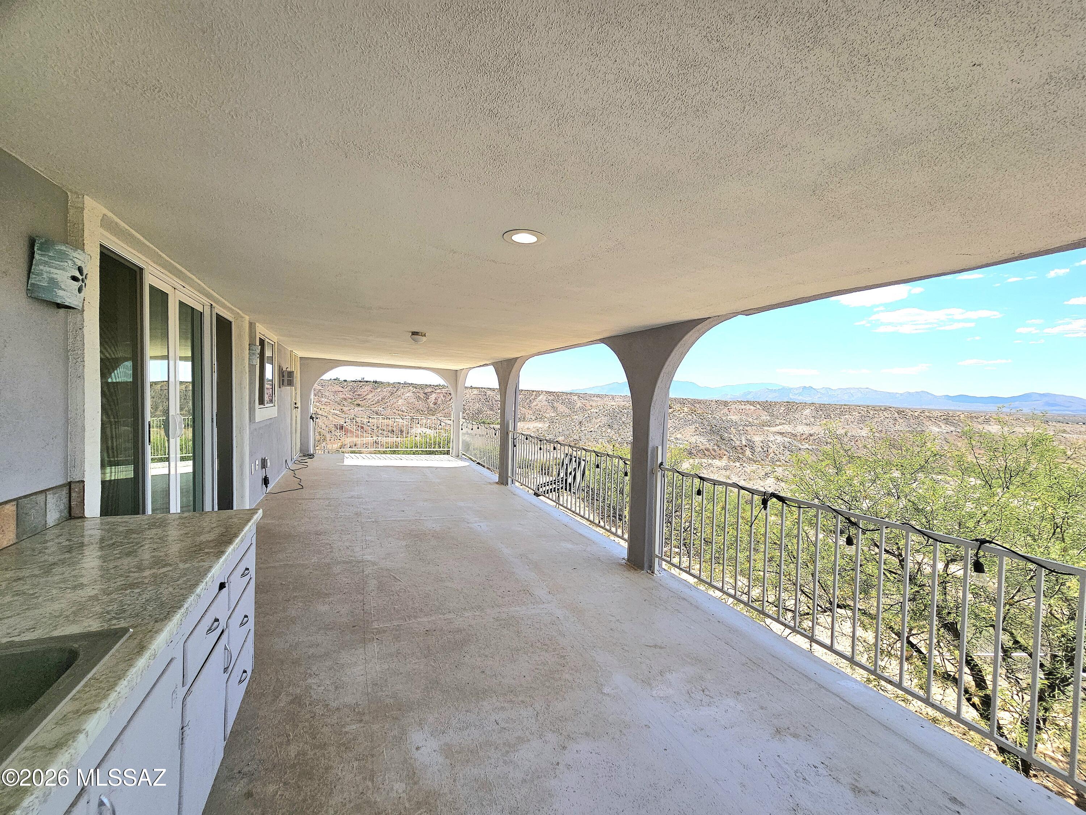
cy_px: 408
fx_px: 408
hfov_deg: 106.2
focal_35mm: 13
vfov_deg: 89.9
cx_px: 543
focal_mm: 2.2
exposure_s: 1/1667
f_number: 2.2
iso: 50
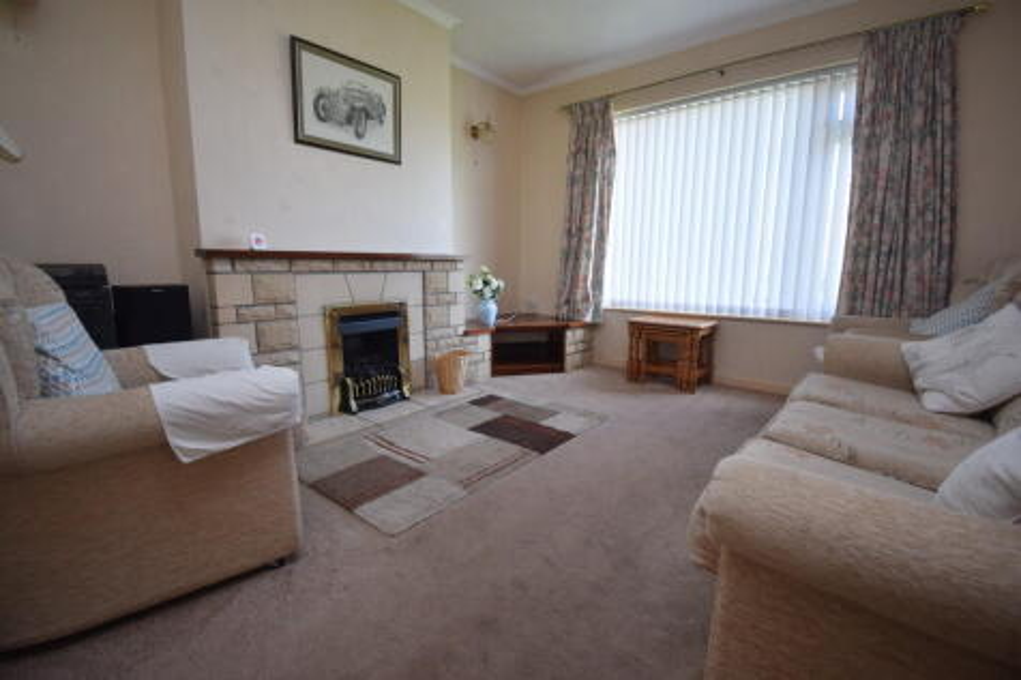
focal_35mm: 15
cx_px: 510
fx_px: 425
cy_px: 340
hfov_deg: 100.4
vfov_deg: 77.3
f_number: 4.5
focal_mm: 10
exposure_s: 1/60
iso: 400
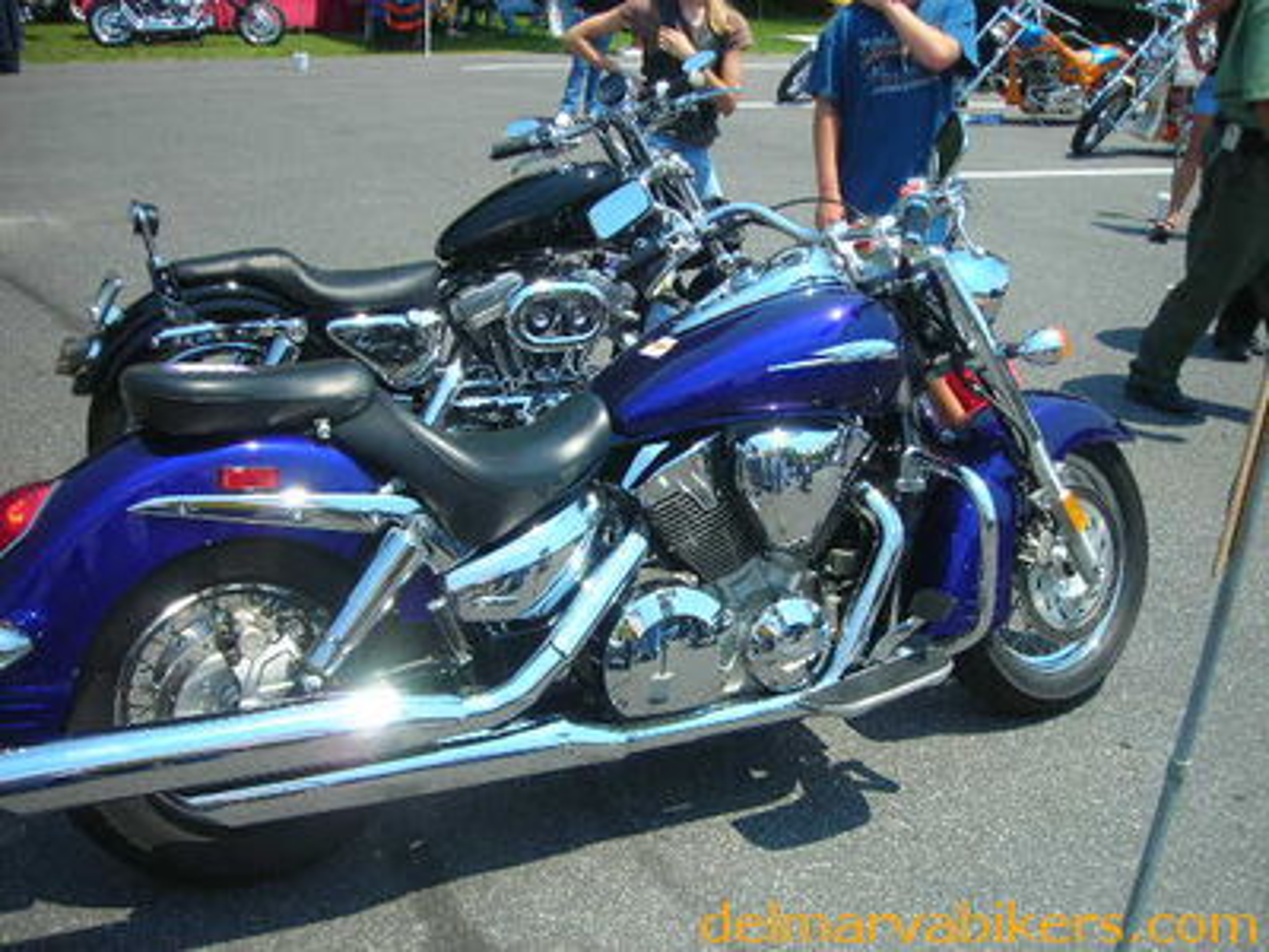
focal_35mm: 38
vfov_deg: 37.7
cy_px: 476
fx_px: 1393
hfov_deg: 49.0
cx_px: 634
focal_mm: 6.3
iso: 50
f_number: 6.4
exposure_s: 1/120
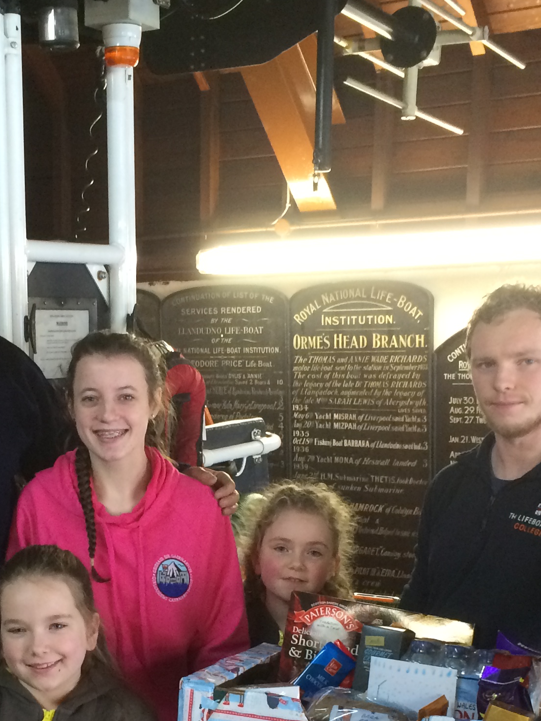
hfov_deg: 22.8
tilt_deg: -10.9
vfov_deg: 29.8
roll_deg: +0.8
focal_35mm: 64
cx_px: 157
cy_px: 538
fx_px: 1334
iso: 250
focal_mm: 4.15
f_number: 2.2
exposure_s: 1/33
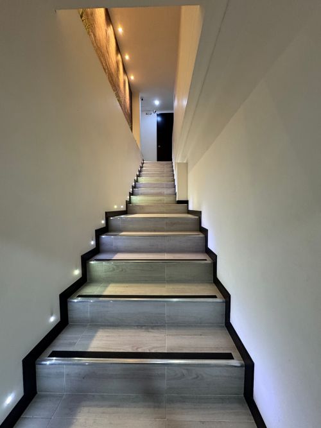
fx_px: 173
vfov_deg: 102.1
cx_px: 160
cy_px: 214
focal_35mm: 14
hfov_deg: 85.7
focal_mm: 2.22
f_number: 2.2
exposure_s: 1/60
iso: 400
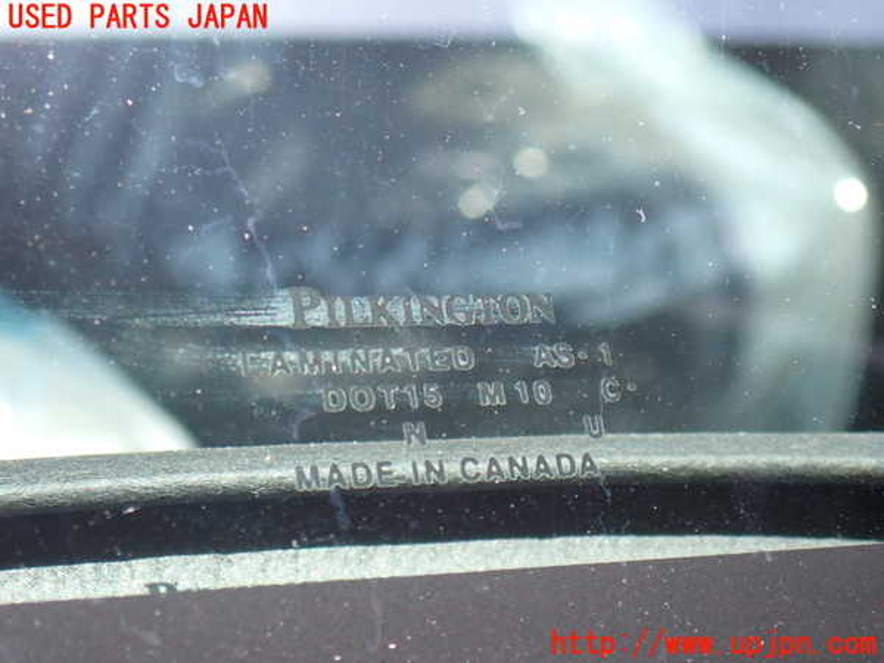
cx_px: 442
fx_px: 2401
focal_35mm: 94
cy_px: 332
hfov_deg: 20.9
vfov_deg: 15.7
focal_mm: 16.79
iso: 200
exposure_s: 1/160
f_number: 4.7
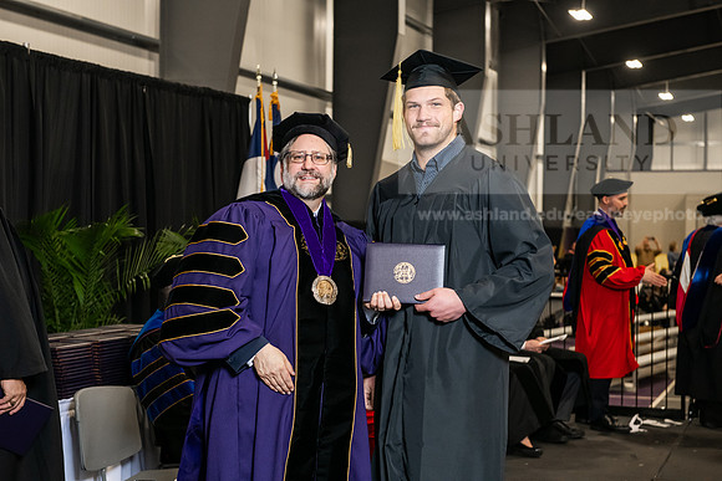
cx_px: 361
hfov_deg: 30.5
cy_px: 240
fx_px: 1324
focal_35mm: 66
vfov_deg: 20.6
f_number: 5
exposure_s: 1/200
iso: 2500
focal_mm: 66
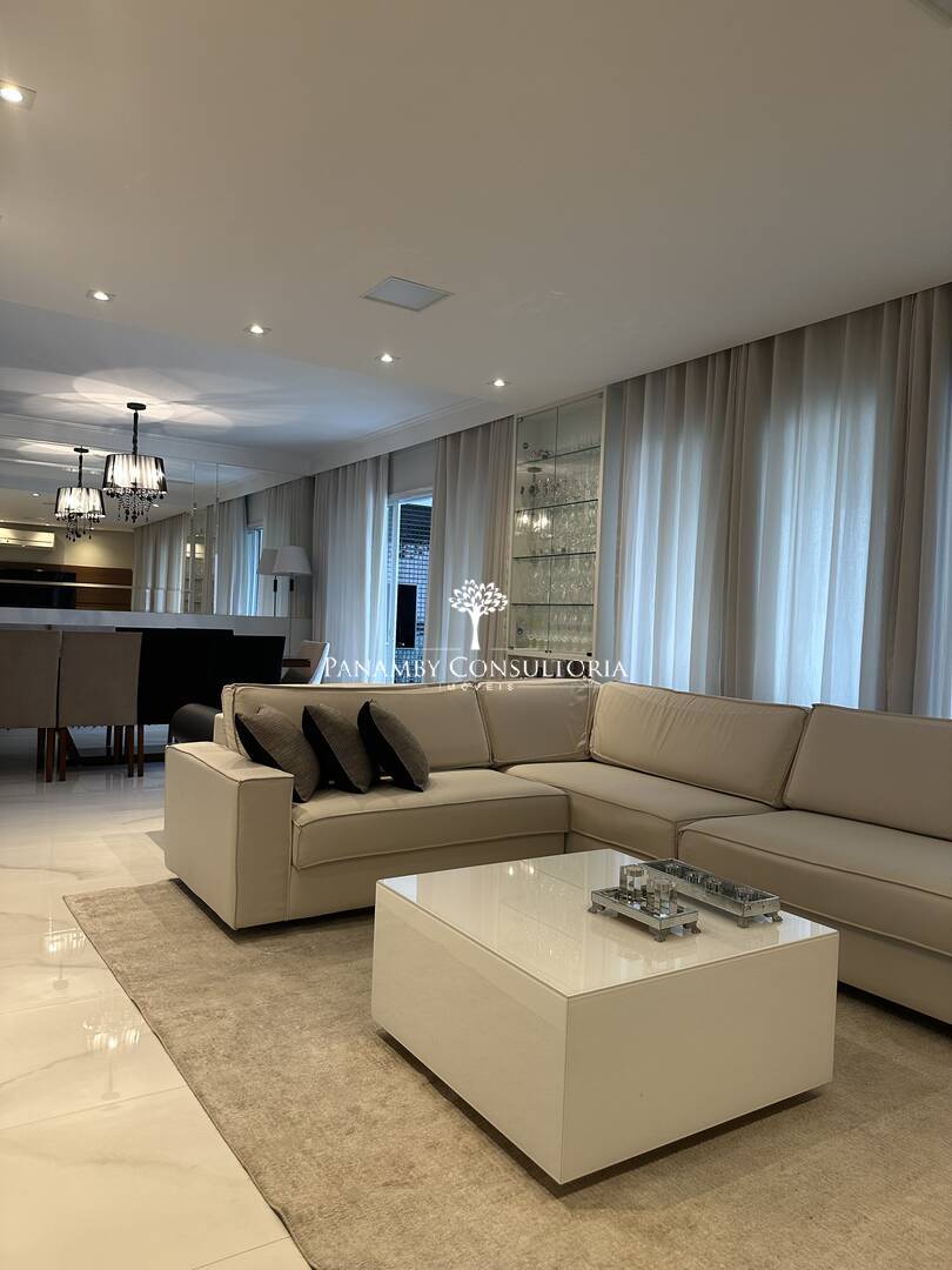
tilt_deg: -0.2
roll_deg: -3.3
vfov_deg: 71.6
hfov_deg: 56.8
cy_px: 635
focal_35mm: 24
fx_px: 880
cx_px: 476
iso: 200
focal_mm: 6.86
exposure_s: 1/120
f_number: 1.78
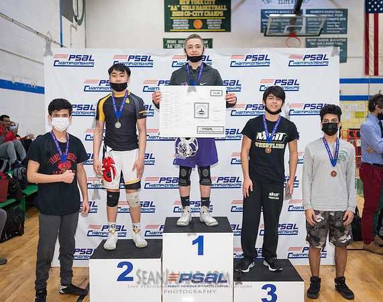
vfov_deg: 37.9
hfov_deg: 47.0
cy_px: 151
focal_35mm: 39
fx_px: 440
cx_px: 201
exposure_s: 1/400
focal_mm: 35
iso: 4000
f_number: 3.5
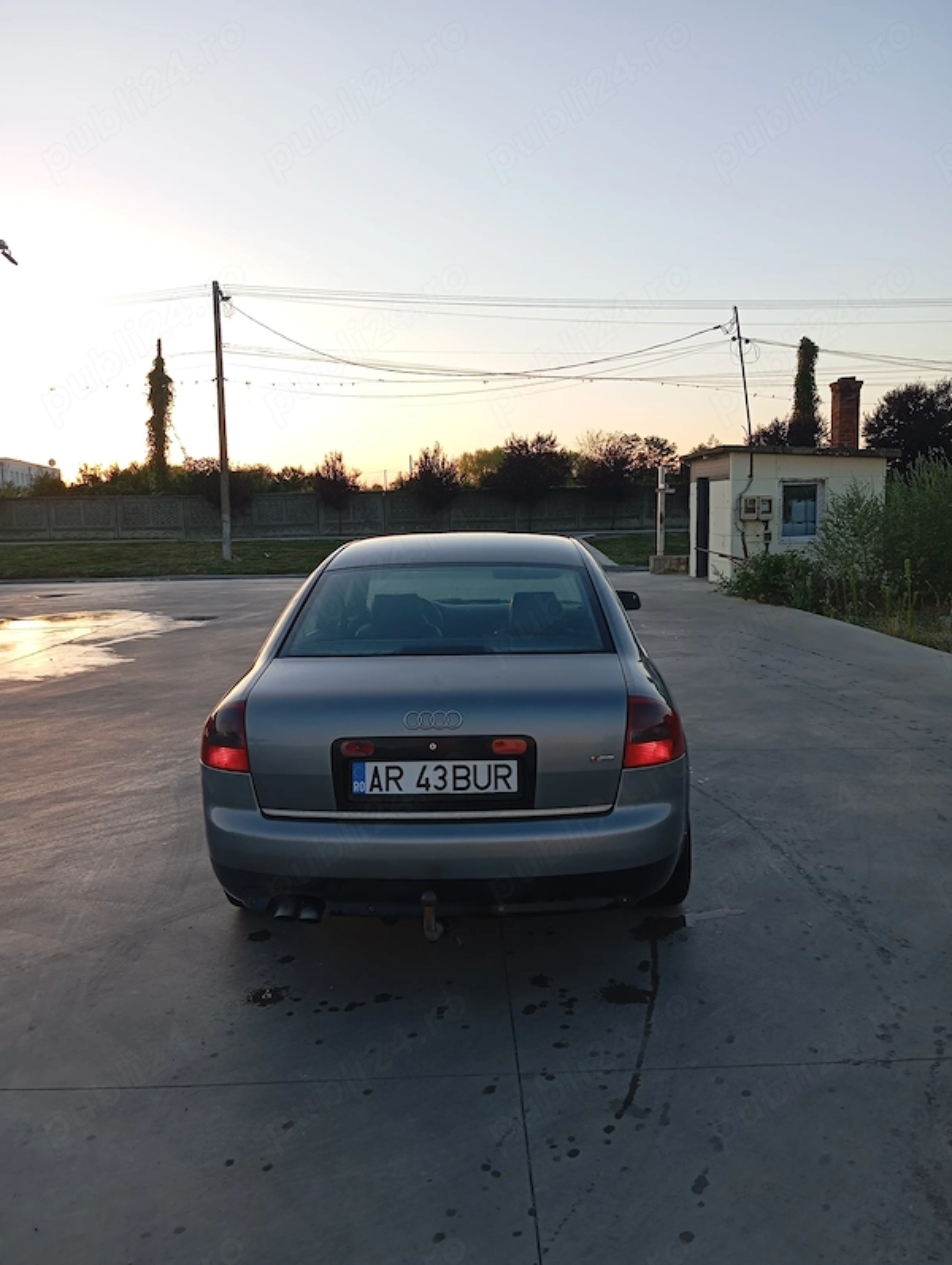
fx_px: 1024
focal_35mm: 28
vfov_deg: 63.4
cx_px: 476
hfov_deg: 49.9
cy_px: 632
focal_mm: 4.22
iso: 112
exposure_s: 1/136
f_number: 1.8
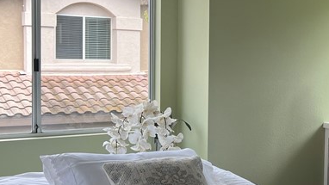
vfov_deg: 15.9
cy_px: 99
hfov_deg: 25.9
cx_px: 355
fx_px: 663
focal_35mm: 76
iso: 40
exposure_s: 1/222
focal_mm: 5.7
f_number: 1.5
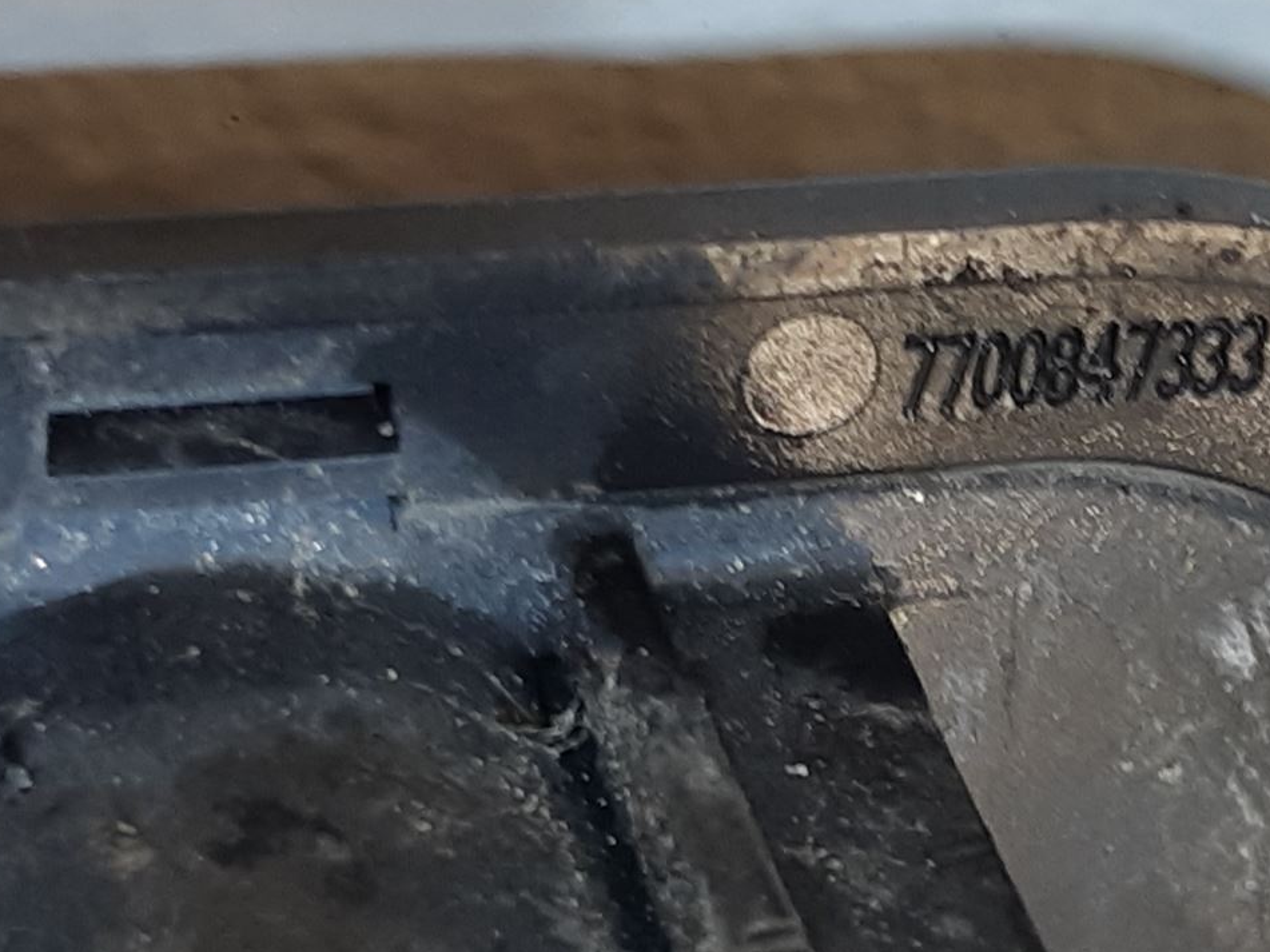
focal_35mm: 56
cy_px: 348
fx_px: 2054
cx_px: 816
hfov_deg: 34.1
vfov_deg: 26.0
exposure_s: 1/50
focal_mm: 3.93
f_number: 1.7
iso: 64
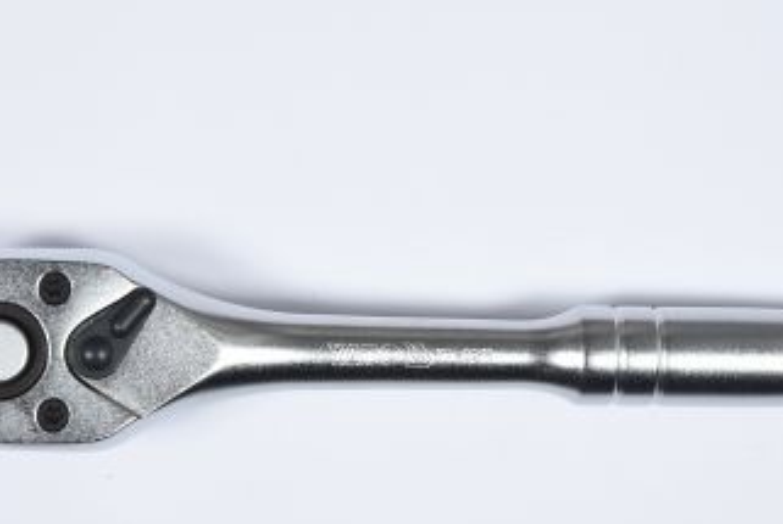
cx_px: 452
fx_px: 3899
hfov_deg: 11.5
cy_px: 361
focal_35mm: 179
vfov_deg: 7.7
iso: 250
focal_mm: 70
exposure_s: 1/125
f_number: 13
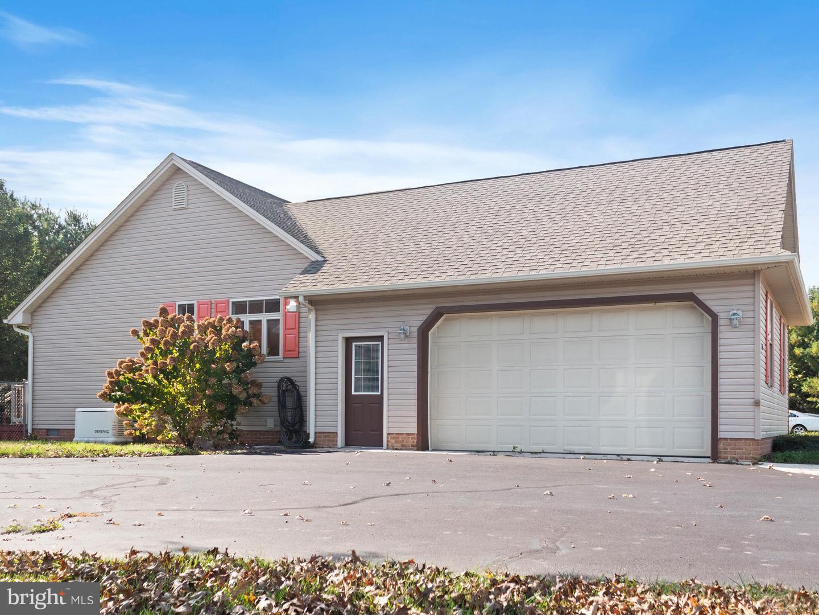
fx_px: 875
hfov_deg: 50.1
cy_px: 308
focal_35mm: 37
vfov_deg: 38.7
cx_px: 410
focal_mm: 18
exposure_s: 1/400
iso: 200
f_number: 5.6
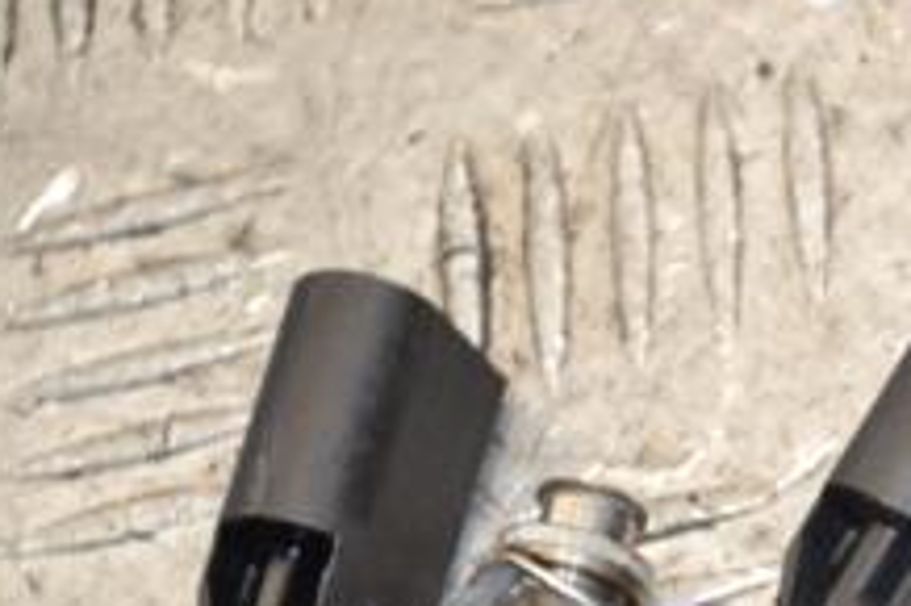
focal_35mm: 380
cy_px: 798
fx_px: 9609
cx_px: 1229
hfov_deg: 5.4
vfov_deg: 3.6
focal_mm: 92
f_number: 5.6
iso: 800
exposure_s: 1/125
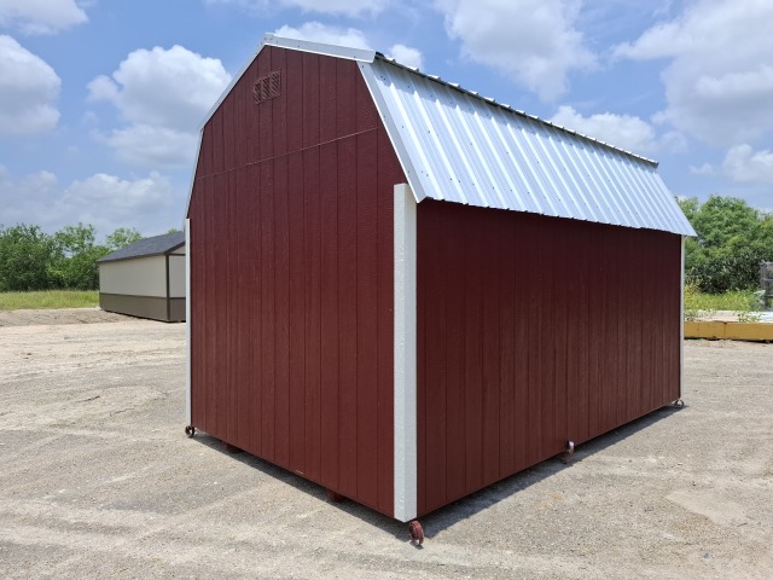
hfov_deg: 73.9
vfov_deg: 58.9
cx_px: 386
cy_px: 290
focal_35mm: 23
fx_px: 514
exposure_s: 1/2513
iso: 50
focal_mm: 5.54
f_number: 1.8
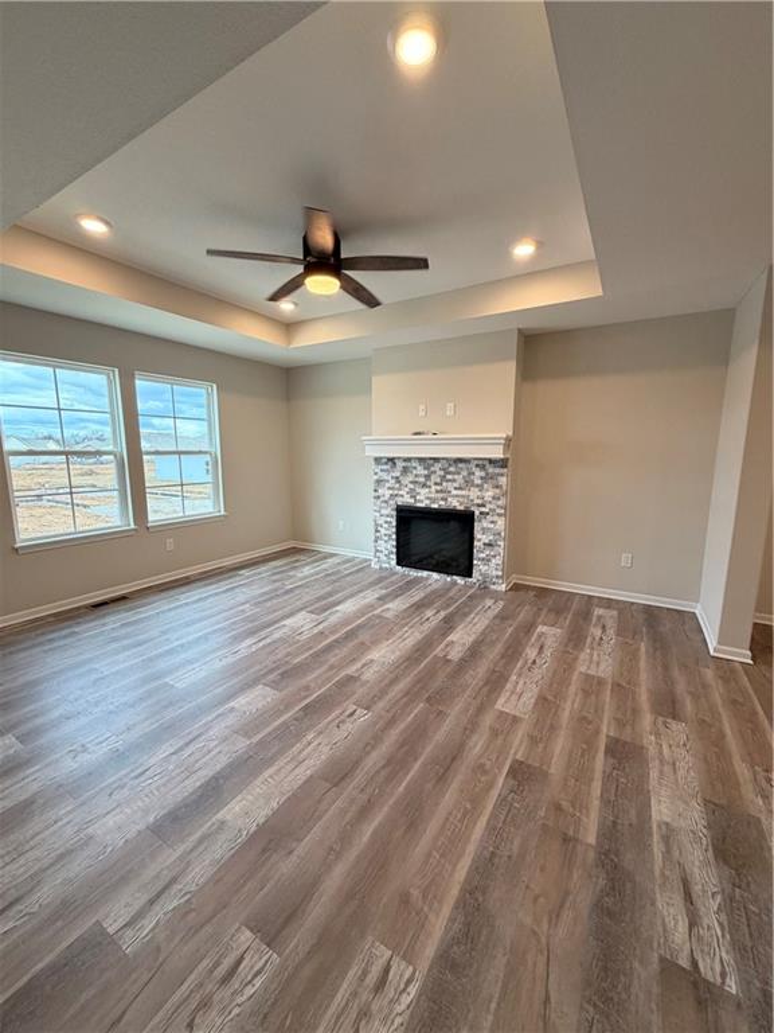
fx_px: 417
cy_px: 516
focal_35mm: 14
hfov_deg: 85.7
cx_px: 387
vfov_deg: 102.1
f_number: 2.2
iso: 200
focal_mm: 2.22
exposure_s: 1/120
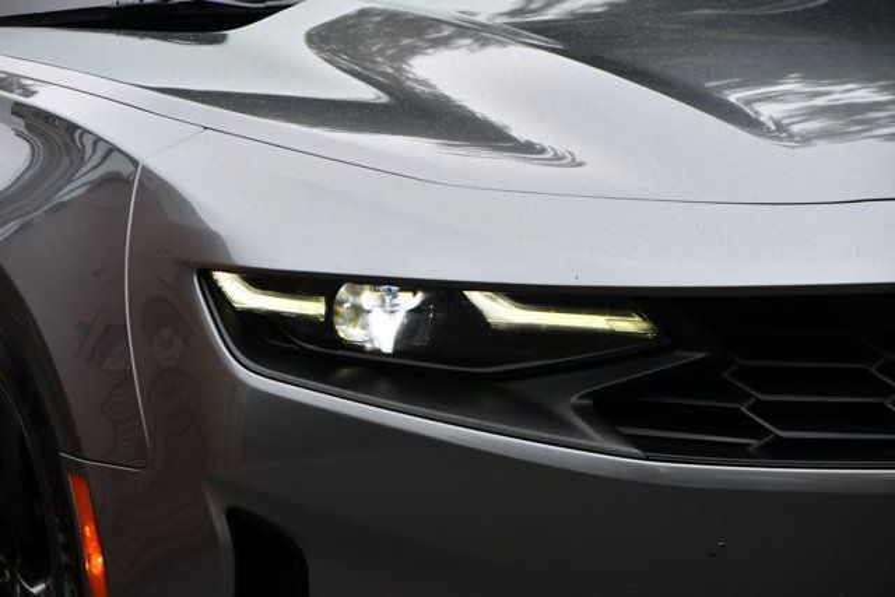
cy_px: 298
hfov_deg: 10.2
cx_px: 448
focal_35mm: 202
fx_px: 5023
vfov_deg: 6.8
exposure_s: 1/250
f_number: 6.3
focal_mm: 135
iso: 200
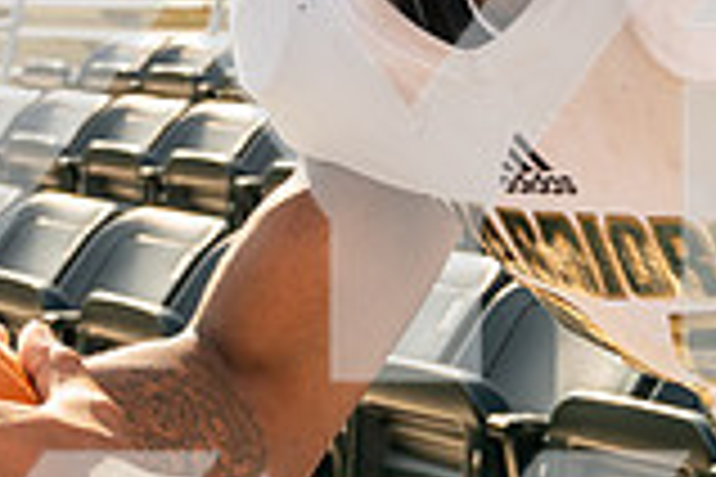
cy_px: 146
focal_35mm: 135
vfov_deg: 10.1
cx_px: 594
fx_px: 2685
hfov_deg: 15.1
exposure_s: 1/500
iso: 125
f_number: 5.6
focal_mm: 37
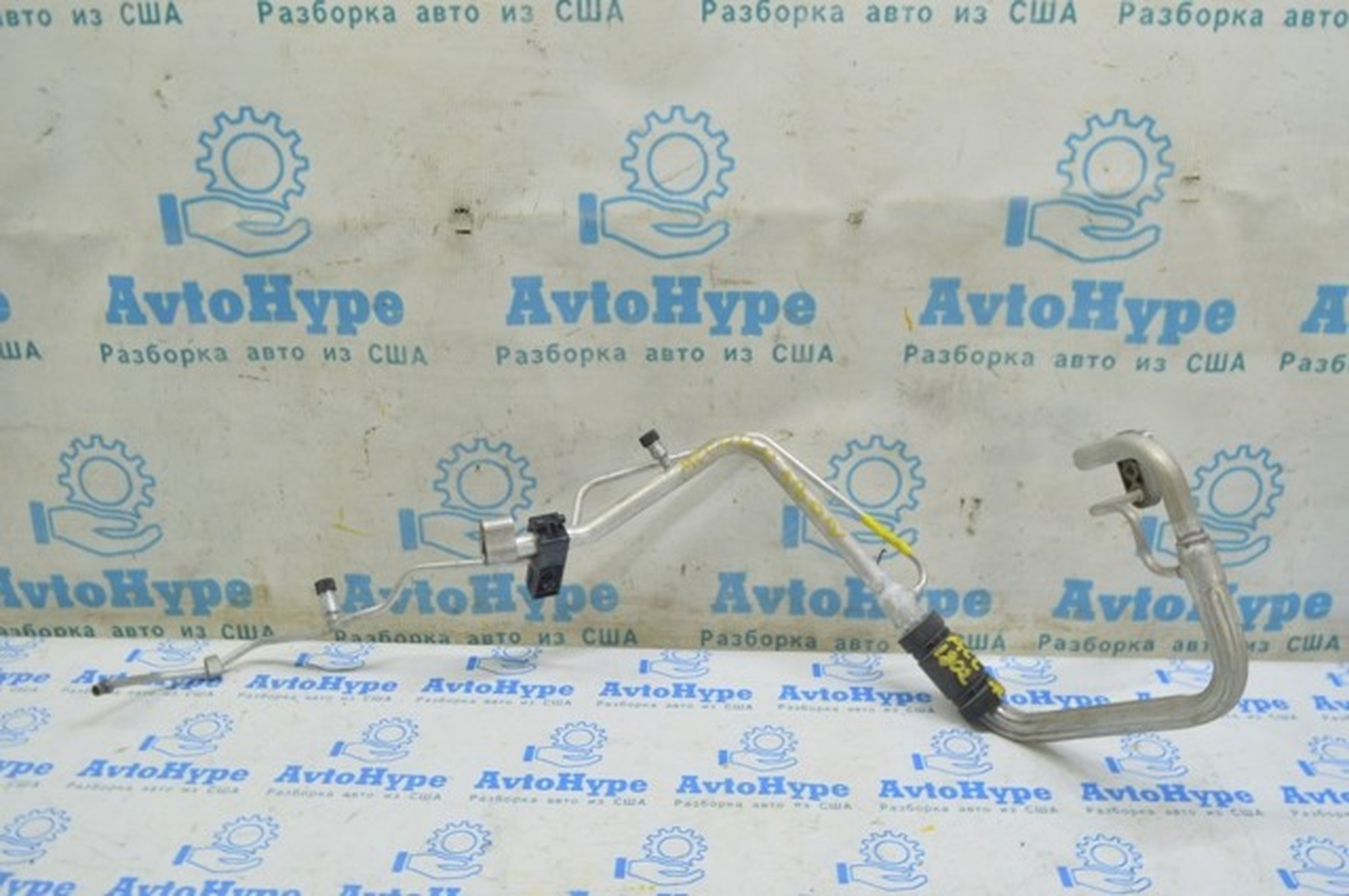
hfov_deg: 59.6
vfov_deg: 41.6
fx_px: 1179
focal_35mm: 32
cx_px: 674
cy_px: 448
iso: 400
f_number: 5.6
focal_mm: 21
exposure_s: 1/20
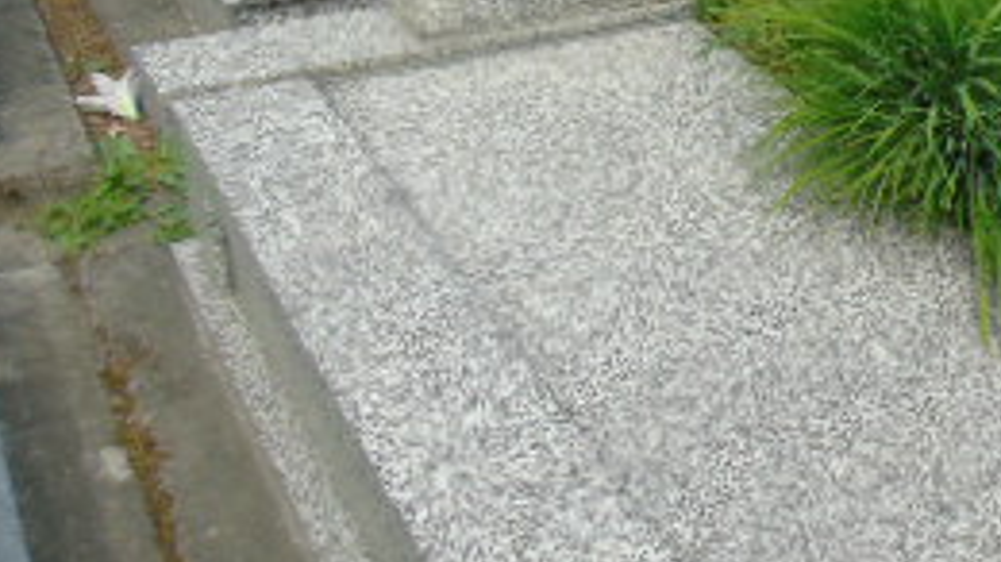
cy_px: 112
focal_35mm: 67
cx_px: 1082
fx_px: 1778
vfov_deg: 17.8
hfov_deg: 28.7
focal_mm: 4.4
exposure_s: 1/500
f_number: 3.4
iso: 80
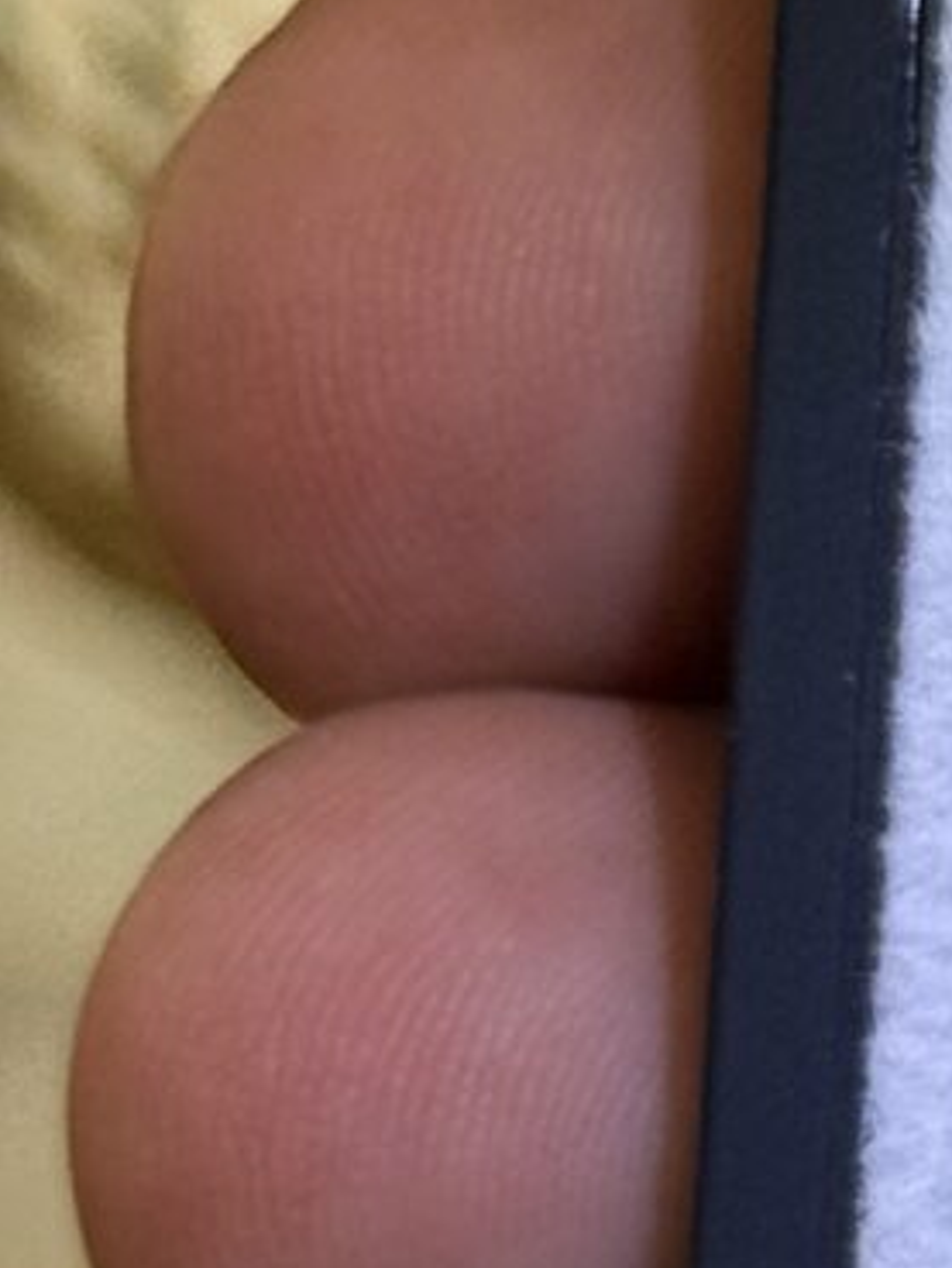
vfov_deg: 5.9
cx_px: 2746
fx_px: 12204
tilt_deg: -47.7
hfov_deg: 4.3
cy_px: 570
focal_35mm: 333
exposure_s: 1/100
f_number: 1.78
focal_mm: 6.76
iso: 64
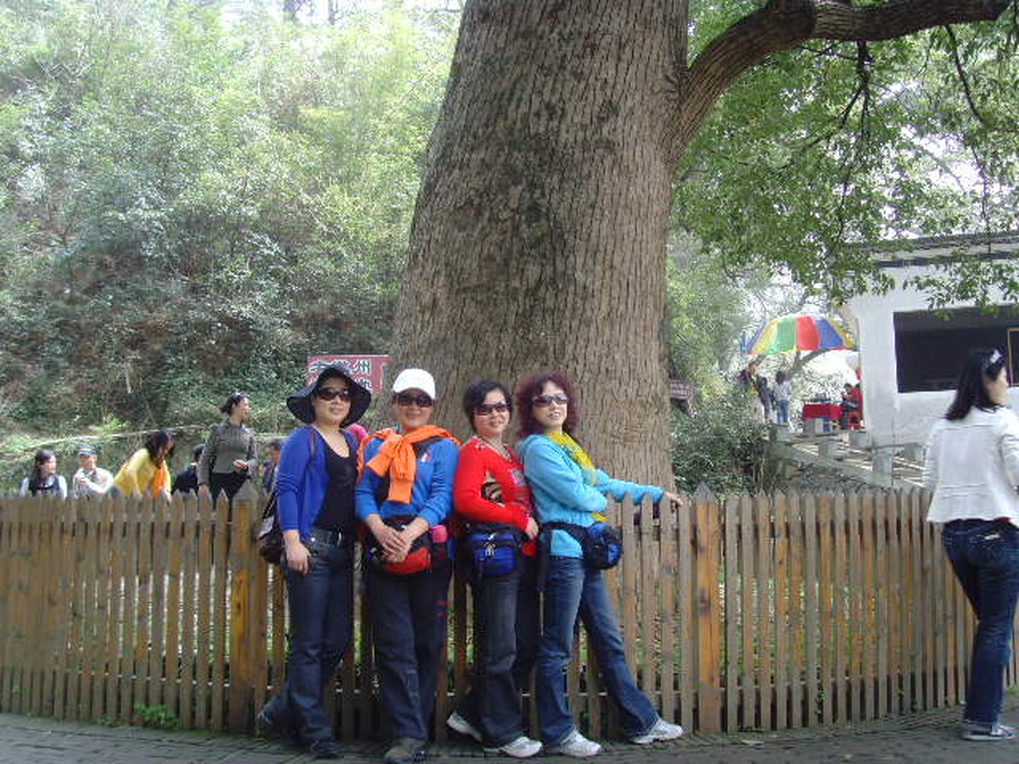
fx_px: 1148
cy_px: 382
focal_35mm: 39
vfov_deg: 36.8
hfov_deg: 47.9
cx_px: 510
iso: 100
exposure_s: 1/60
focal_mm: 6.6
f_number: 3.5
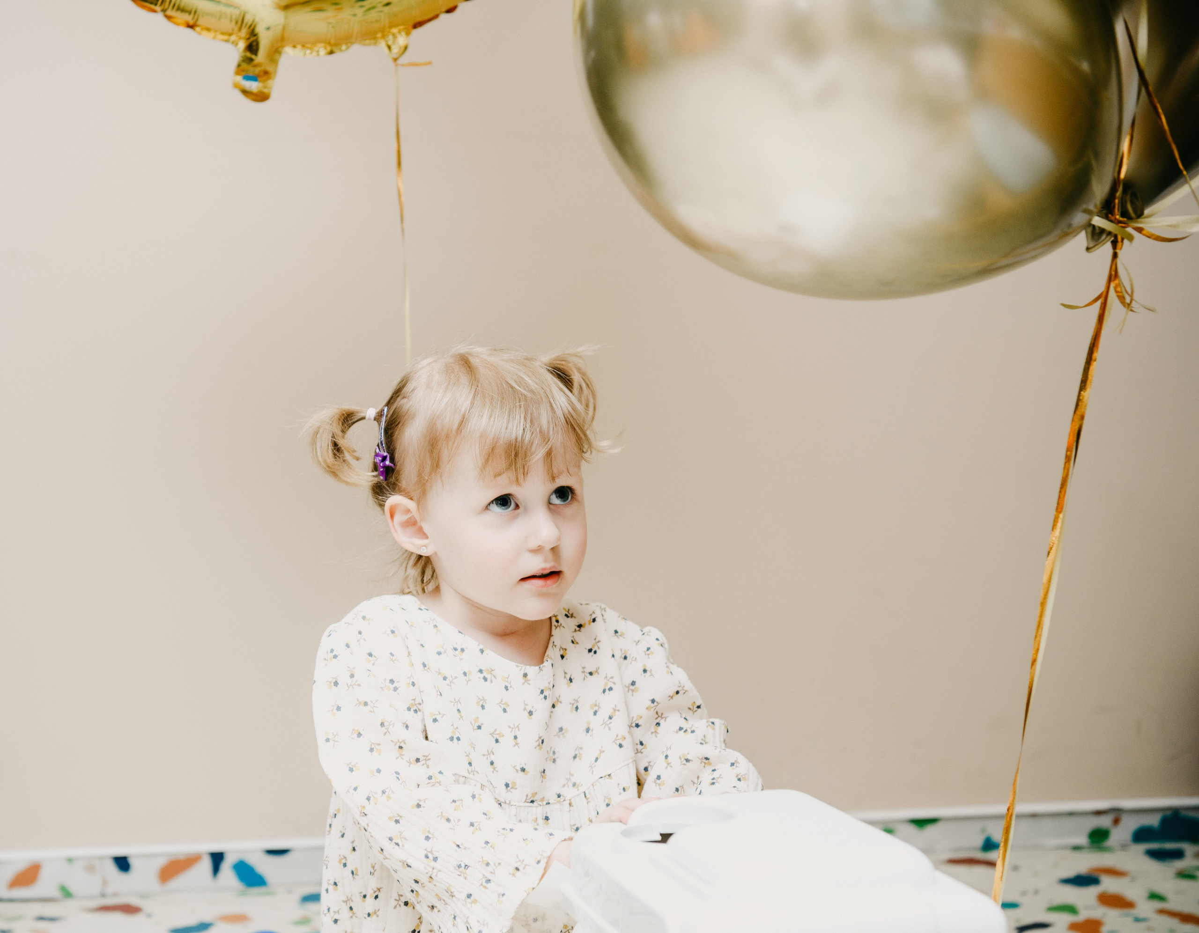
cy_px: 500
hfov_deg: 31.9
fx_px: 2086
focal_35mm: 59
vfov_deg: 25.2
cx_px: 448
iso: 125
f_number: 3.5
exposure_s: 1/160
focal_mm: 50
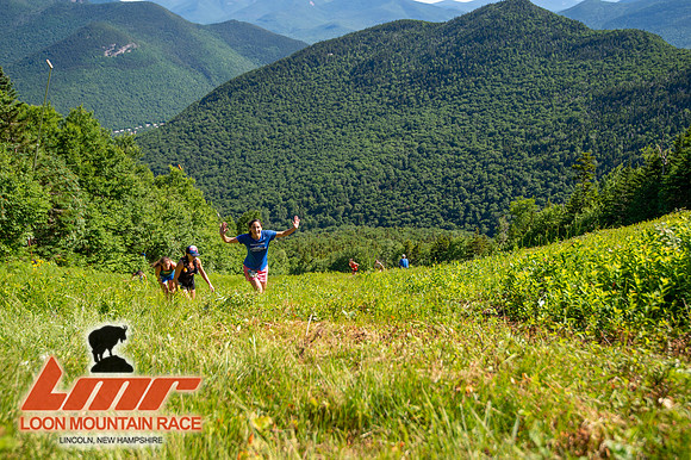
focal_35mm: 35
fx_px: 671
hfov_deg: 54.5
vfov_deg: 37.8
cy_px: 230
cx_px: 346
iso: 100
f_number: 5
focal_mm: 35
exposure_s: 1/400
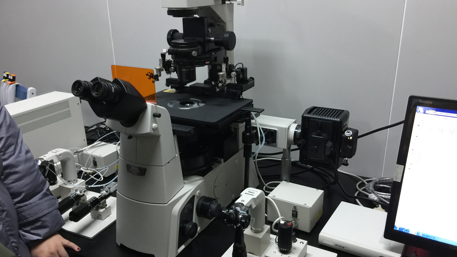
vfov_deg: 36.6
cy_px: 147
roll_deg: +0.5
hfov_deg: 61.0
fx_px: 388
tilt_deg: -19.7
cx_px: 228
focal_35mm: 32
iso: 100
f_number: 2.2
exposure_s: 1/17
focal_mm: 4.15
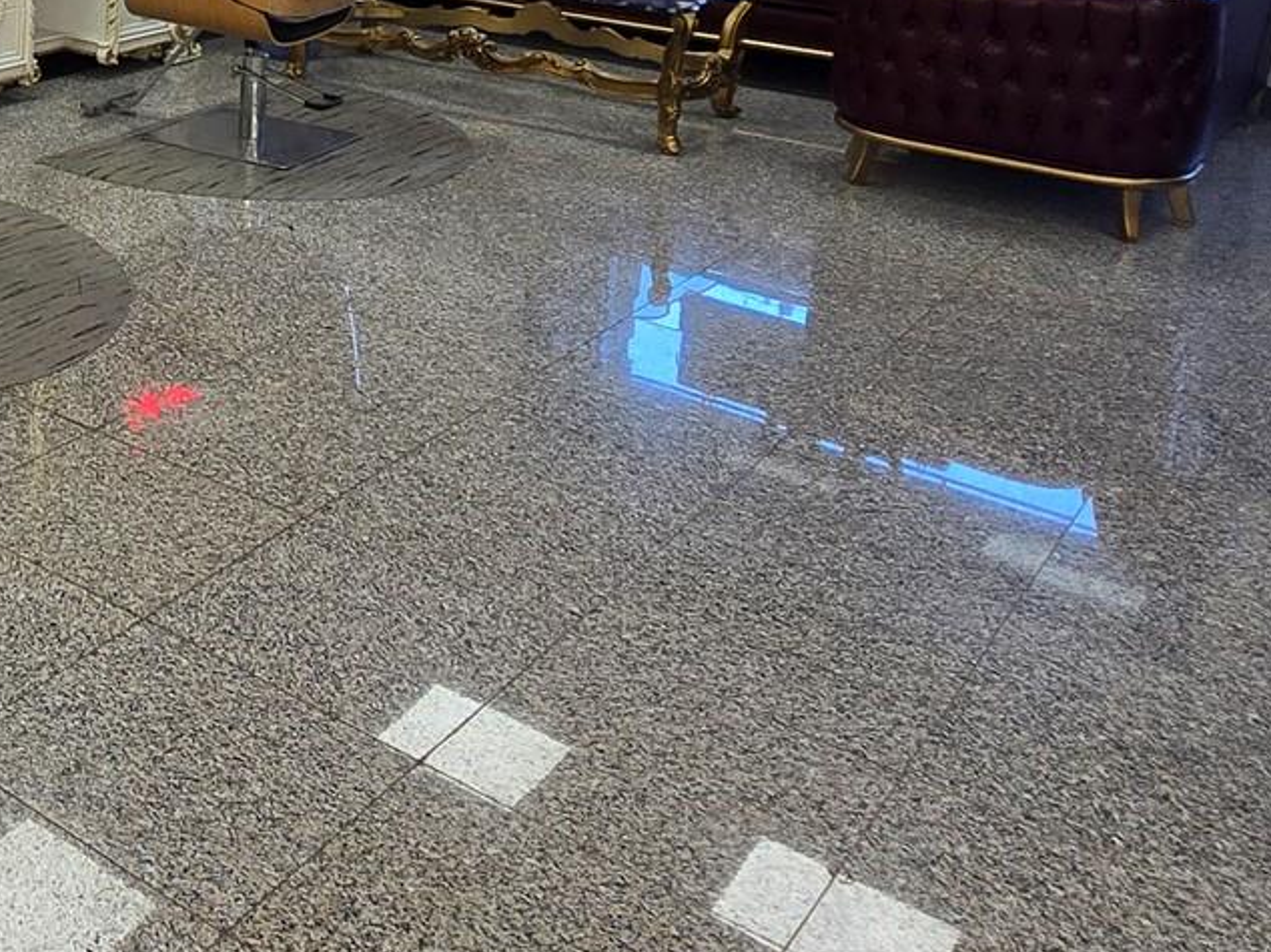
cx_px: -160
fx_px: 1542
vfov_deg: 30.7
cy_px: -88
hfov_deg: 36.9
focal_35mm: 42
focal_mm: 2.2
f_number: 2.2
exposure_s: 1/120
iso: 80
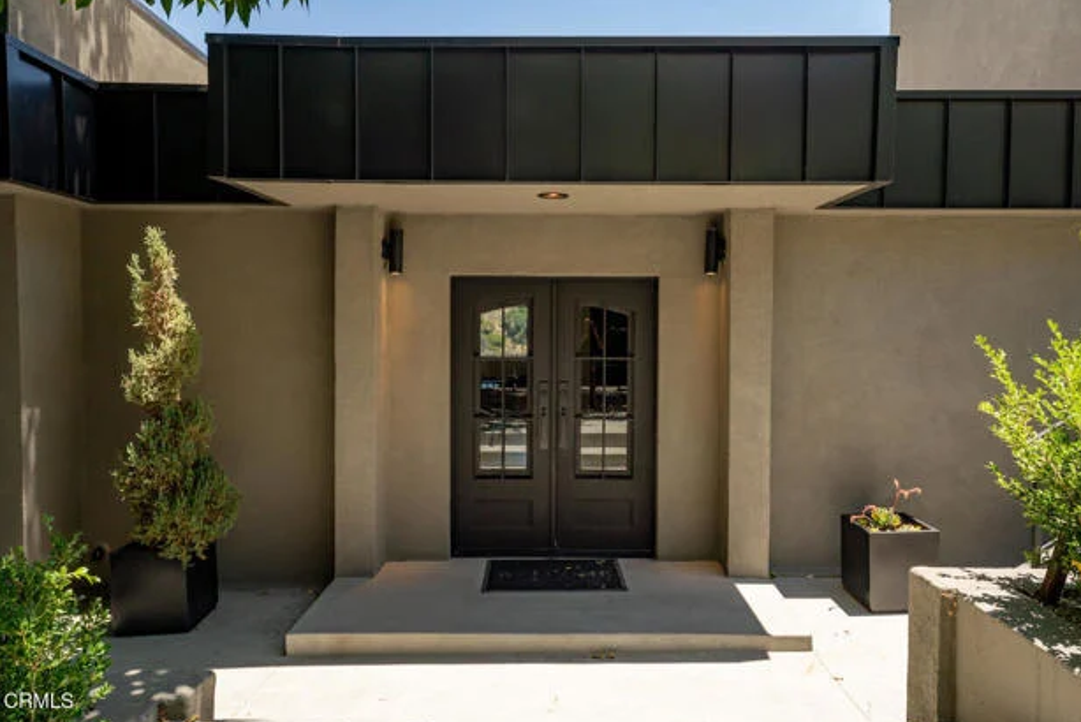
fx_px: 751
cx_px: 562
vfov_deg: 51.3
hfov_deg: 71.5
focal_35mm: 25
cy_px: 358
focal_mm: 24
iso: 640
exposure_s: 1/320
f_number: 13
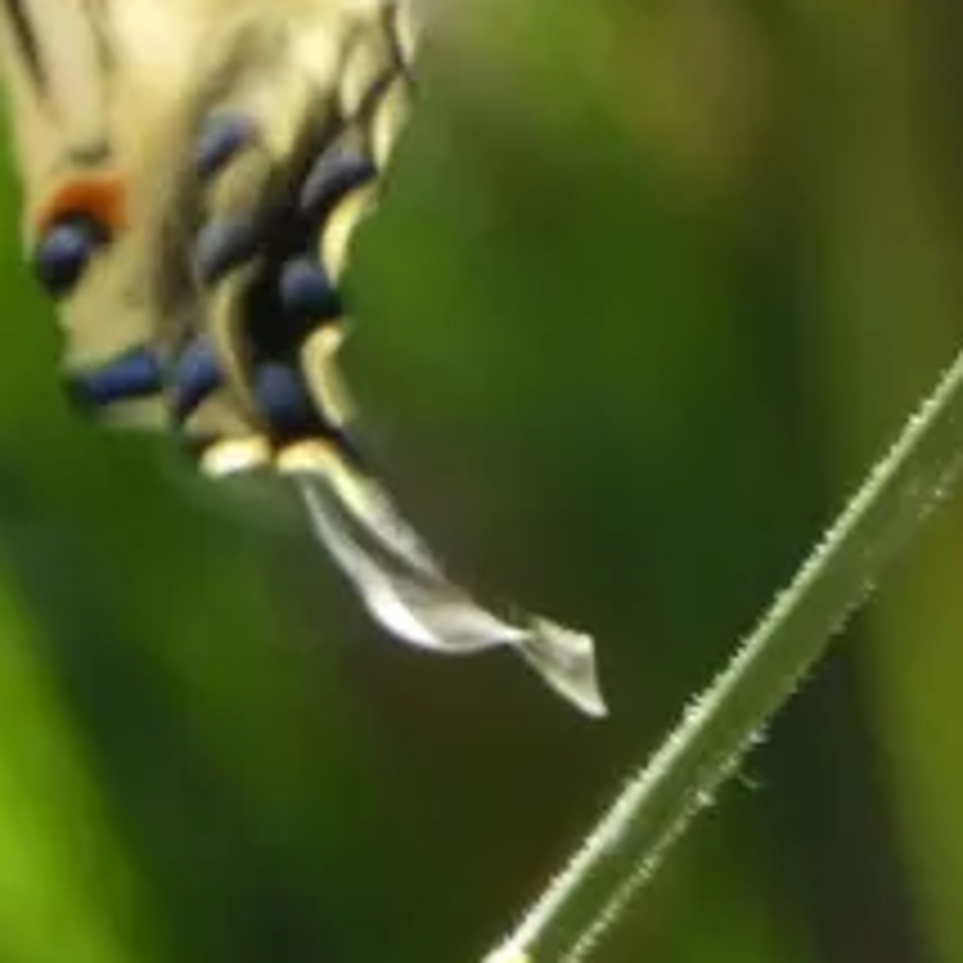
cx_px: -288
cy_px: 117
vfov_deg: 1.3
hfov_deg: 1.3
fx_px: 41609
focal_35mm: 1322
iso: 200
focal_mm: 89.5
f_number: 5.6
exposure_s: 1/100
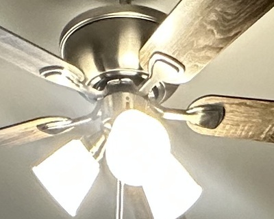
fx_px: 851
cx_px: 142
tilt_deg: -9.6
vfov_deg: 10.2
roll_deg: -3.4
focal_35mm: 105
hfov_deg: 18.3
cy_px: 678
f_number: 2.2
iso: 250
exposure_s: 1/60
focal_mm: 2.22
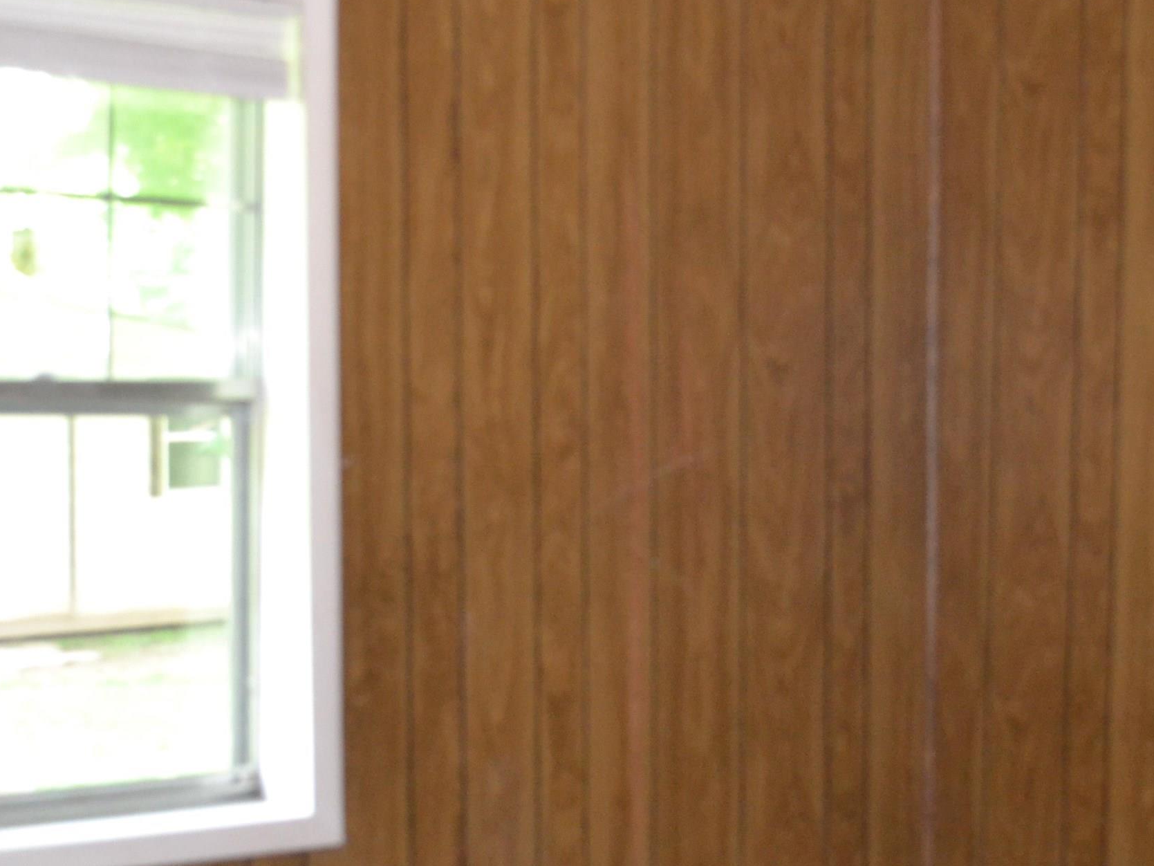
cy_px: 535
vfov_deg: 21.3
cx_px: 726
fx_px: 2300
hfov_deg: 28.1
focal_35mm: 69
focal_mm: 26
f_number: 4.2
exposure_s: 1/60
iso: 2200
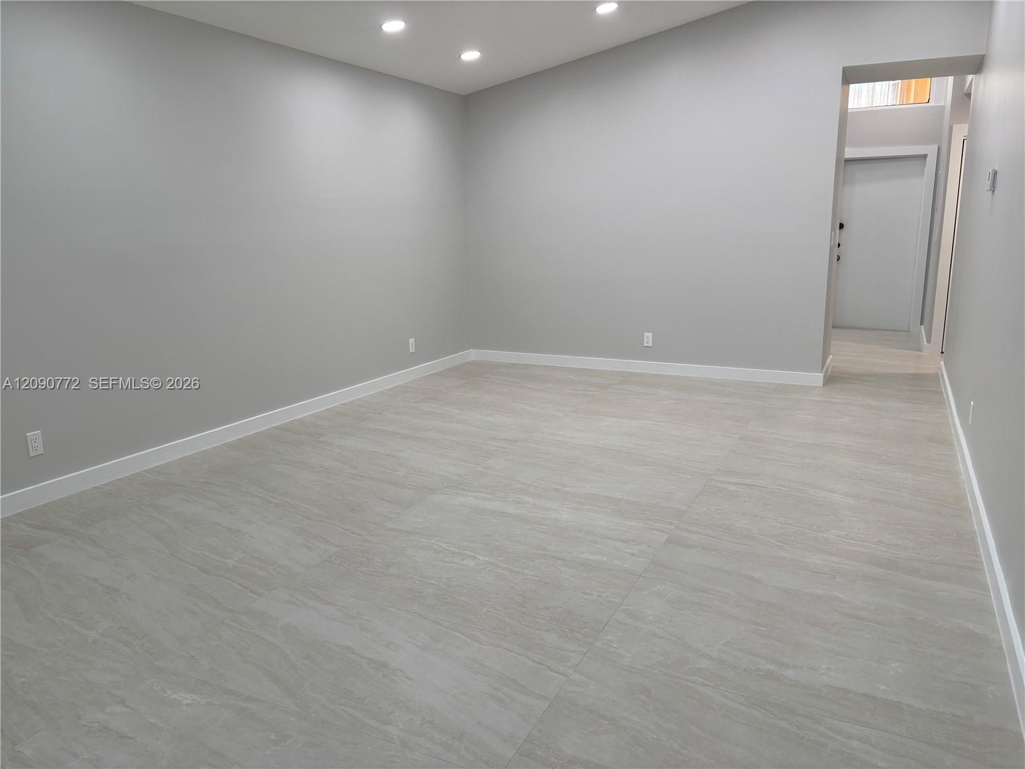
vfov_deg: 53.1
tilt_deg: -11.1
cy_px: 384
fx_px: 770
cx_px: 512
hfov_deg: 67.3
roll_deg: +0.4
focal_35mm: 26
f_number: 1.6
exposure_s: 1/120
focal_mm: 5.96
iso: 50
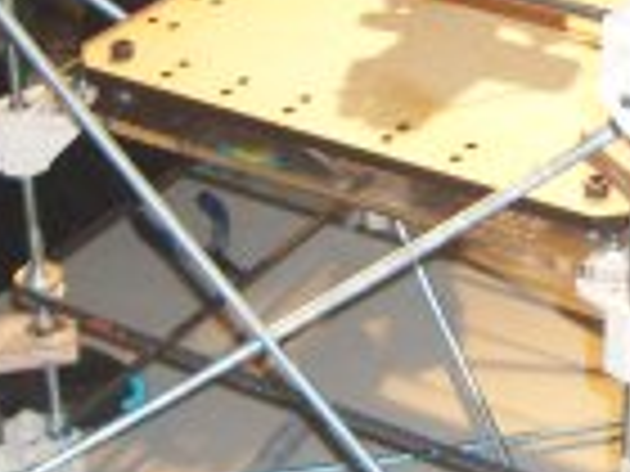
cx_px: 540
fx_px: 1820
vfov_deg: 14.7
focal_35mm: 100
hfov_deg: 19.4
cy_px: 58
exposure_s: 1/60
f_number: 2.6
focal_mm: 5.8
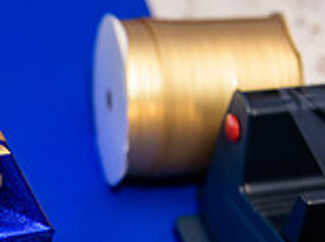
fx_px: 1294
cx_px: -131
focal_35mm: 138
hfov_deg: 13.6
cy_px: 148
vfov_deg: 10.7
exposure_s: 1/125
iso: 800
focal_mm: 38
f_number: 3.2
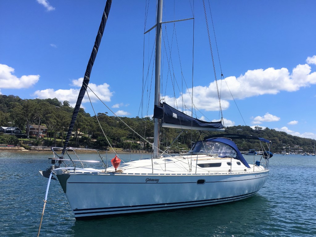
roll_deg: -1.9
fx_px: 265
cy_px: 118
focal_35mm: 29
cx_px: 158
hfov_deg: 61.7
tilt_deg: +2.7
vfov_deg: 48.2
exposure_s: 1/2564
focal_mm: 4.15
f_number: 2.2
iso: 25
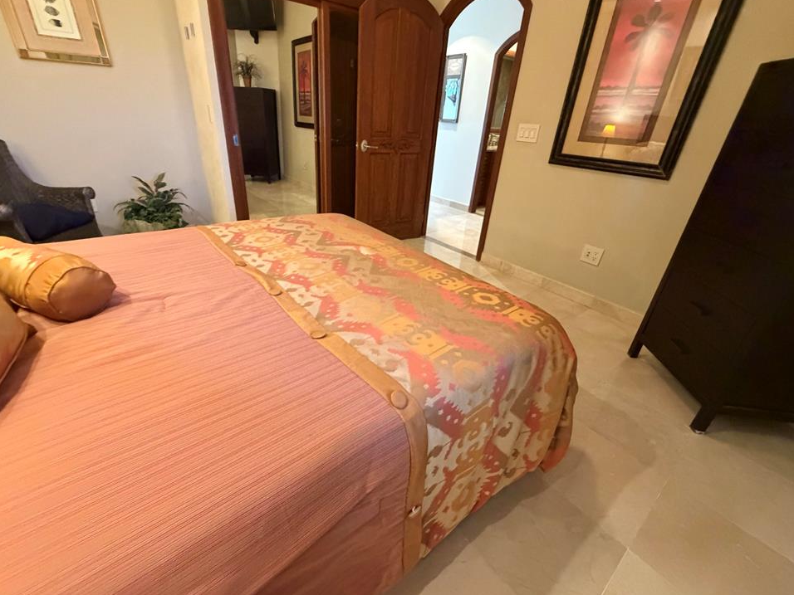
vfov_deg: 81.7
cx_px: 384
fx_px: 344
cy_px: 286
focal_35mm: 15
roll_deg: -4.9
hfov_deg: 98.1
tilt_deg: -26.7
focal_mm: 2.22
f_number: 2.2
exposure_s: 1/60
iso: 1000
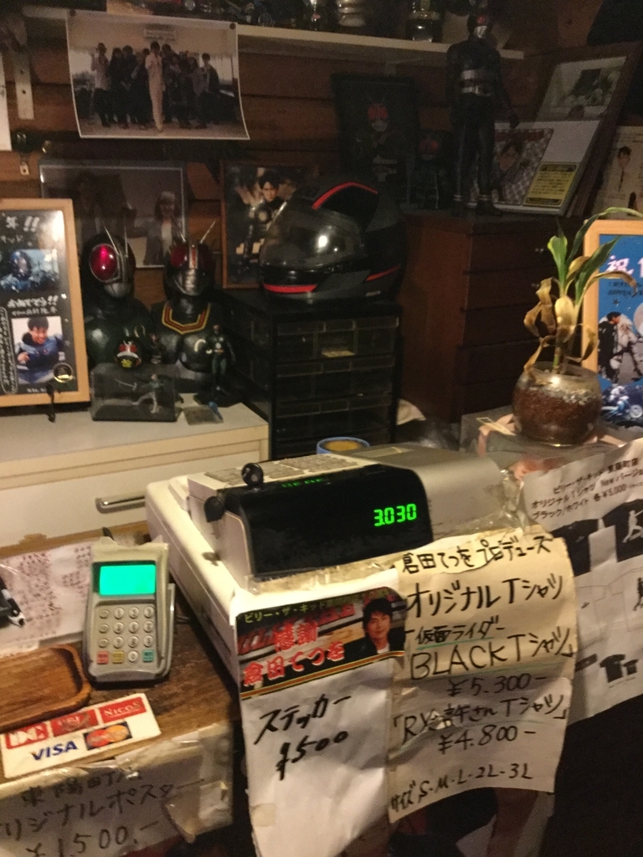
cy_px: 428
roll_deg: -3.4
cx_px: 322
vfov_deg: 58.4
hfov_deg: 45.4
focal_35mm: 31
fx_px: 768
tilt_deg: -18.0
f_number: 2.4
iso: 500
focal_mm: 3.3
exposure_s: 1/15
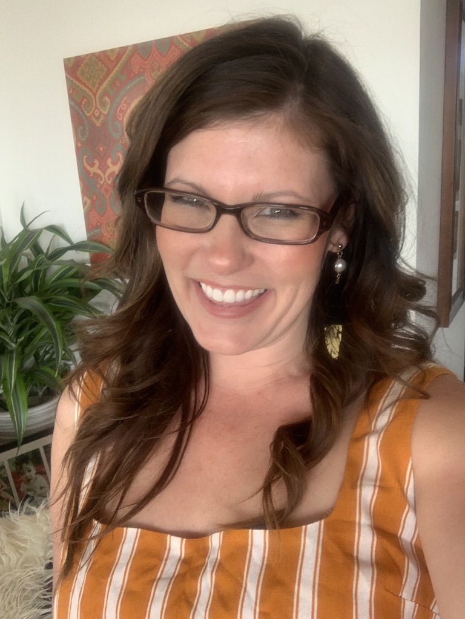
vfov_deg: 56.8
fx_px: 573
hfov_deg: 44.2
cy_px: 310
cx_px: 232
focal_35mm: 32
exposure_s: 1/60
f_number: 2.2
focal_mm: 2.87
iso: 125
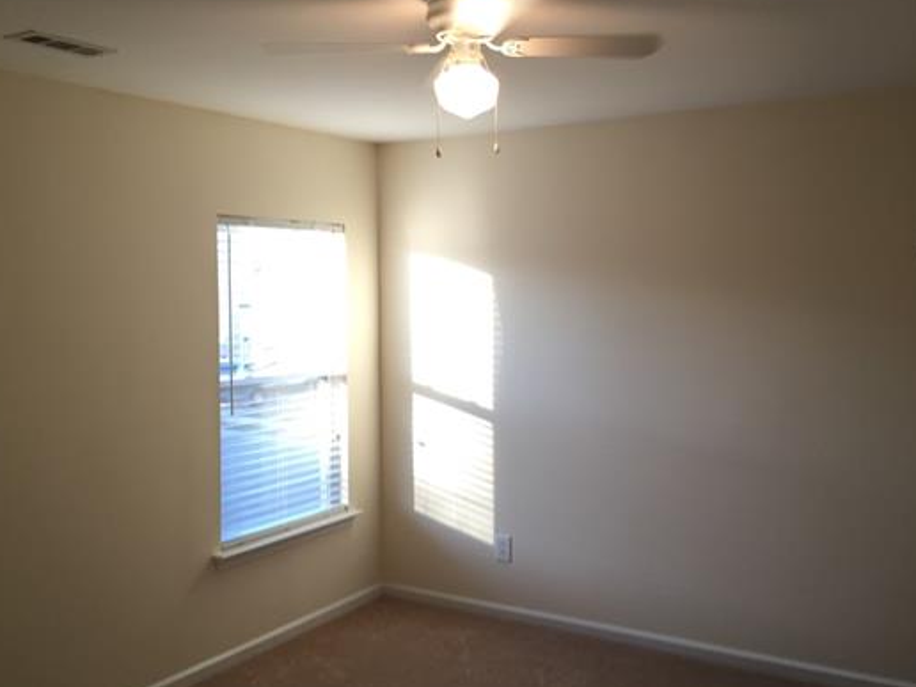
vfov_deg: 39.6
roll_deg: -0.5
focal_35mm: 36
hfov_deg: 51.4
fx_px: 953
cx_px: 458
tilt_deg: -1.4
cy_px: 314
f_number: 2.2
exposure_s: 1/60
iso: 40
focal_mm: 4.15
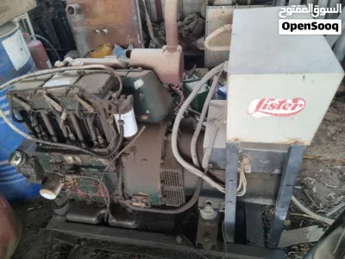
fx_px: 259
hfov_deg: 67.3
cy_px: 130
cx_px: 172
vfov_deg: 53.1
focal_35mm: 26
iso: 500
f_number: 1.8
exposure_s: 1/33
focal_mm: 5.4
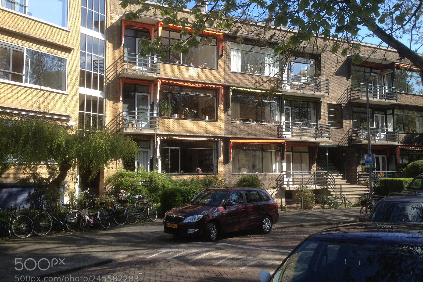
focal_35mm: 37
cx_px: 213
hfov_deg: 51.9
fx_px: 435
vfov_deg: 35.9
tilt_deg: +6.0
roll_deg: +0.5
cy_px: 138
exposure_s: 1/635
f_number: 2.4
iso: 50
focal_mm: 4.28
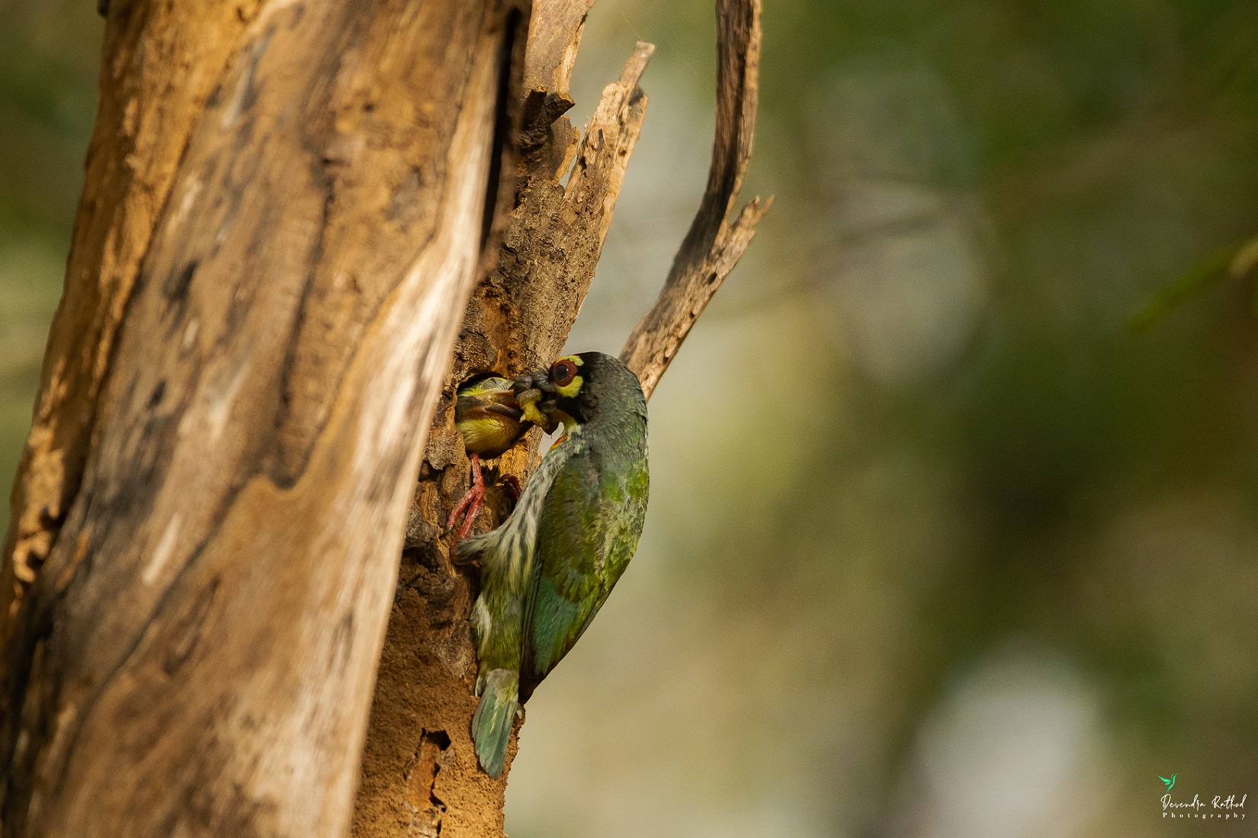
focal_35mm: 900
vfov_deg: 1.5
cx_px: 629
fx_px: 31439
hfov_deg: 2.3
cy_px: 419
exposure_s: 1/2500
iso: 2000
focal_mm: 600
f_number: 6.3
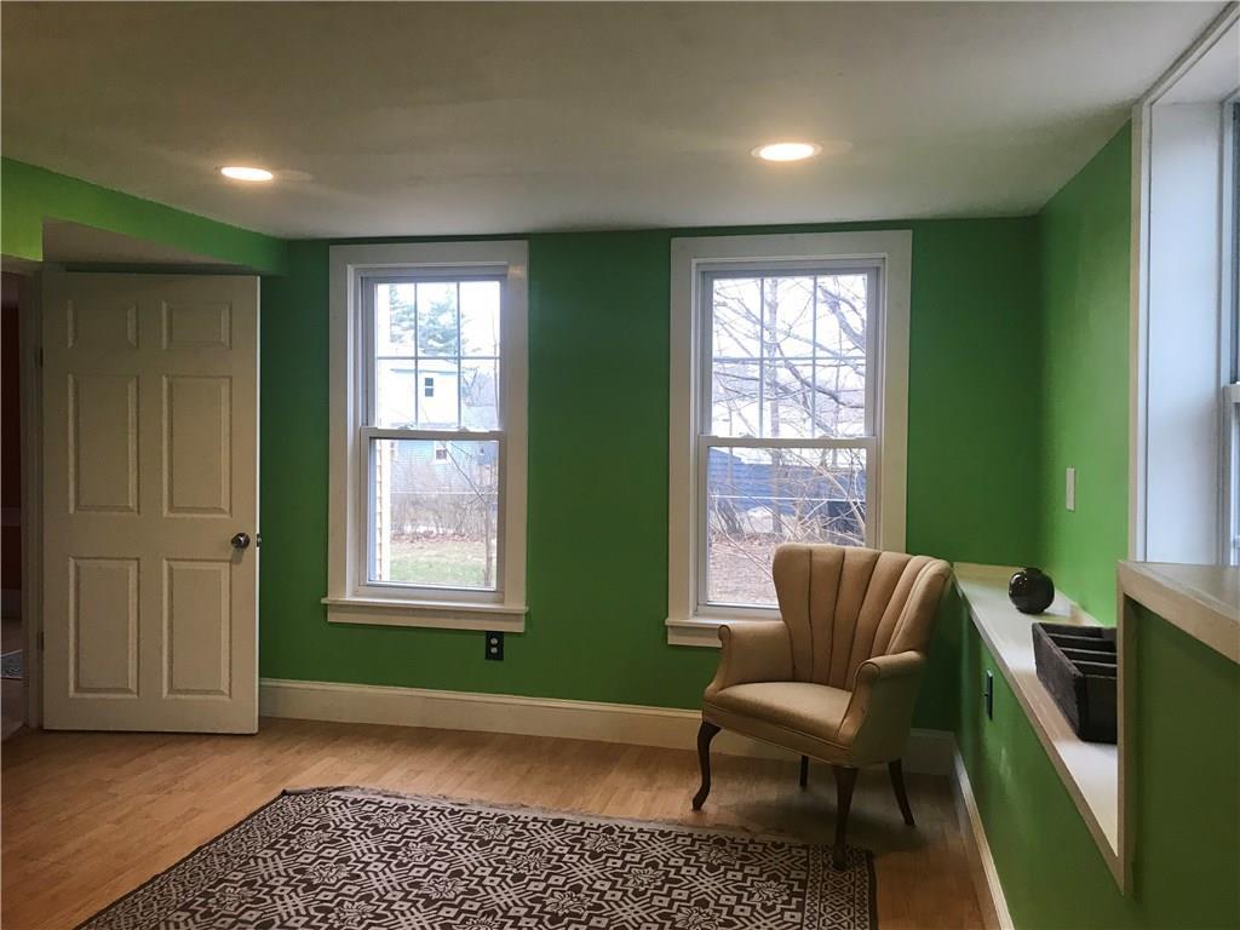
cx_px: 620
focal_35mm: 28
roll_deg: +0.0
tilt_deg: -0.8
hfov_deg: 63.4
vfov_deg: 49.7
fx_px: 1003
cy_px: 465
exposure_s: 1/30
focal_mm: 3.99
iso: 32
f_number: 1.8
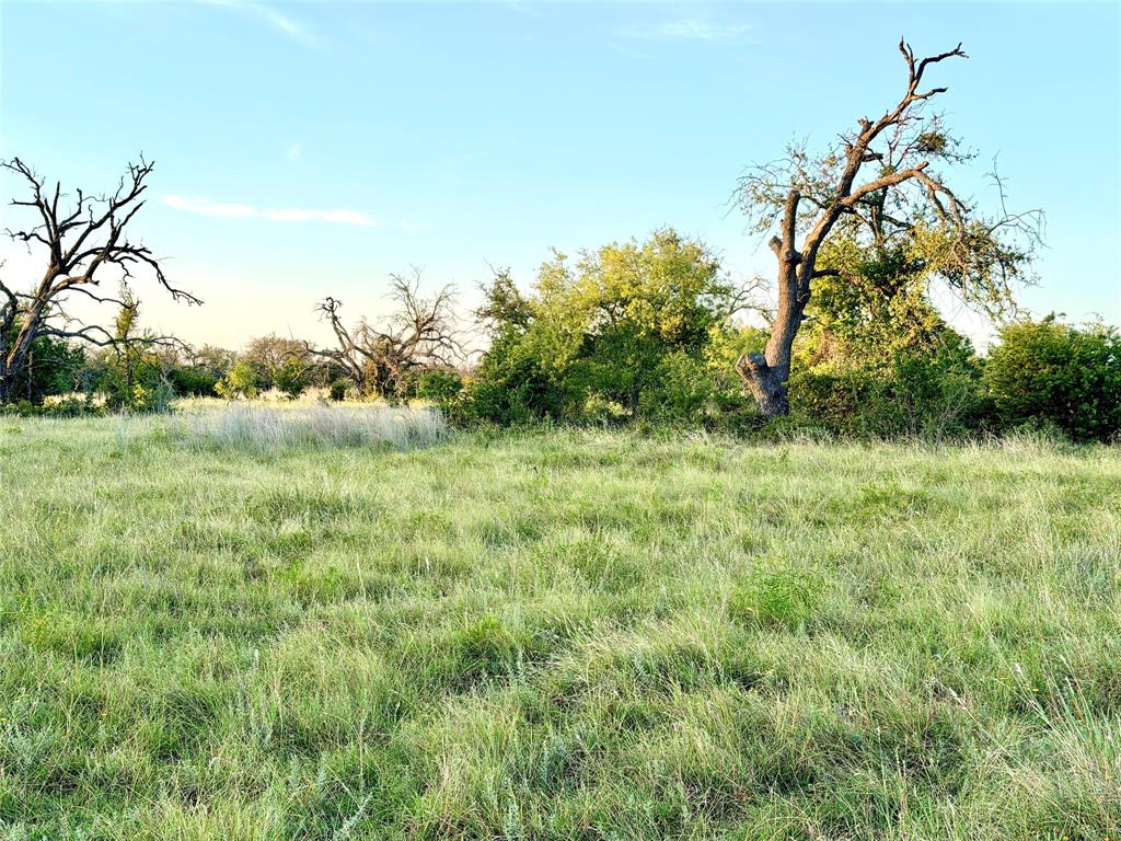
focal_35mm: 48
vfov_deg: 30.3
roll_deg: -0.7
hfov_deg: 39.7
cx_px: 560
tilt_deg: -0.1
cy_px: 420
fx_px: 1554
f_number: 1.78
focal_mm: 6.76
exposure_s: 1/1133
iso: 64
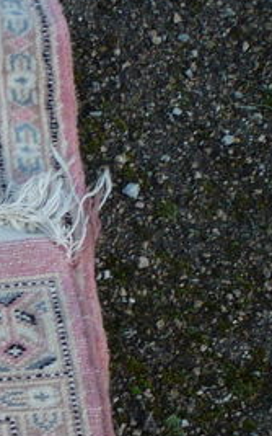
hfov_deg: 9.1
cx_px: -518
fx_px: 1411
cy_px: 496
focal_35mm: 119
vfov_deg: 16.9
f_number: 3.3
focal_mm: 5.2
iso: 100
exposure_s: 1/60
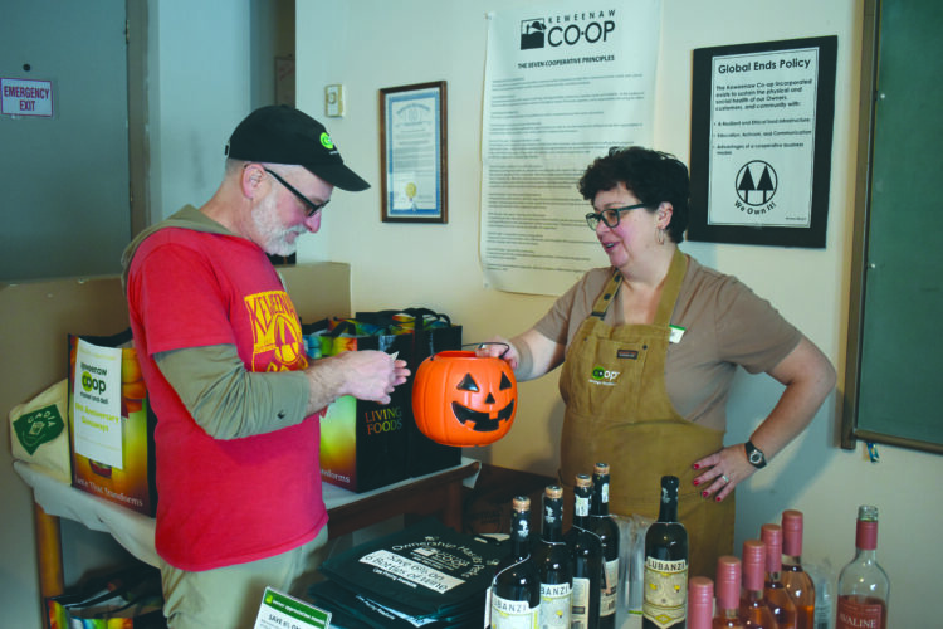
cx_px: 472
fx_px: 864
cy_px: 314
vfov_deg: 40.0
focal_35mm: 33
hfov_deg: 57.2
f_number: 3.8
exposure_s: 1/60
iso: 1400
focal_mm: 22
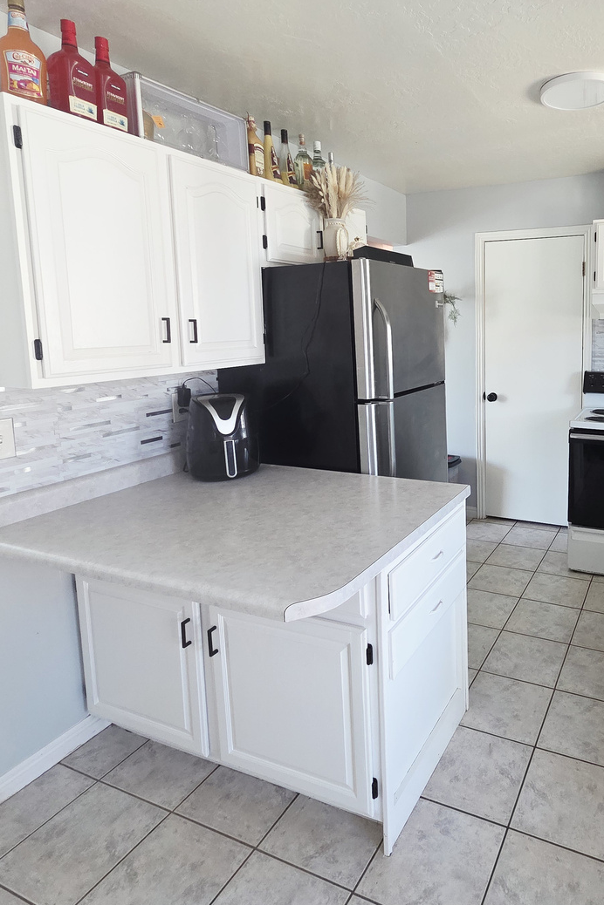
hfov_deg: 58.0
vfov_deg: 83.3
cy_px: 379
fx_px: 503
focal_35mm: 20
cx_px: 468
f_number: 2.2
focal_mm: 2.2
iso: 200
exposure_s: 1/60
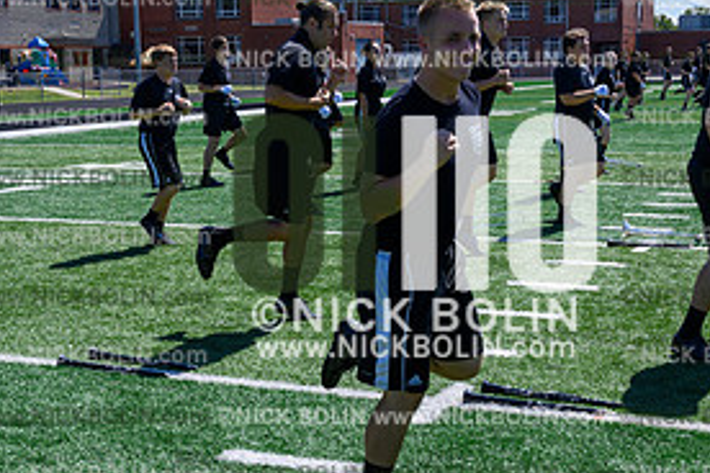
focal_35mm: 60
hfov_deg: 33.3
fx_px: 1183
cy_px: 238
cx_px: 414
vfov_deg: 22.6
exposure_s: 1/500
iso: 160
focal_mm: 28.5
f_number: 8
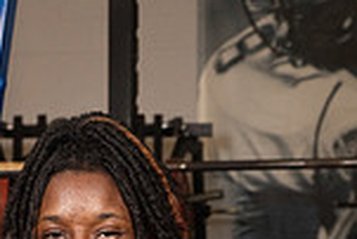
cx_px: 113
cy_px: 521
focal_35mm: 149
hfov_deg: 13.7
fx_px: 1479
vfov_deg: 8.6
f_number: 7.1
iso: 800
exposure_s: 1/250
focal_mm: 50
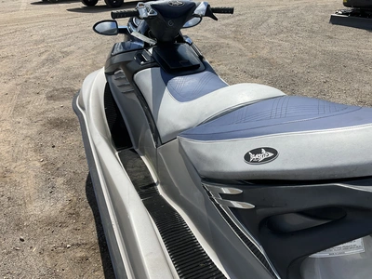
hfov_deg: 61.7
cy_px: 140
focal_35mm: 29
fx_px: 312
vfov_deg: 48.2
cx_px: 186
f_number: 1.8
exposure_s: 1/2427
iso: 25
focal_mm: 3
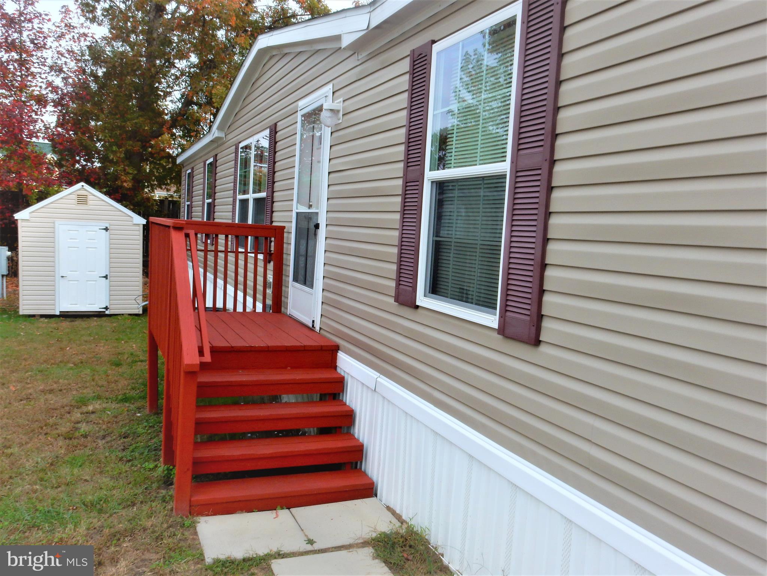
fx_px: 665
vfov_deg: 46.8
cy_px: 288
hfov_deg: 60.0
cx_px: 384
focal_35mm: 30
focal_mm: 5.4
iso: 125
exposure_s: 1/160
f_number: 7.6
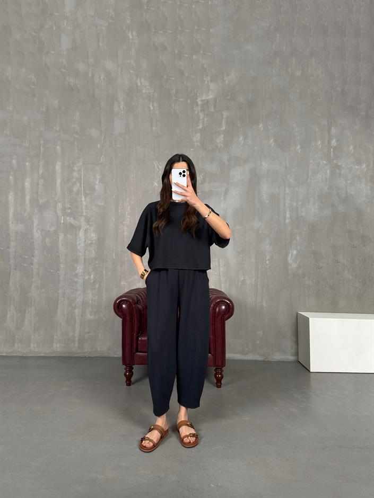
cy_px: 249
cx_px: 187
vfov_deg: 71.6
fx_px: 346
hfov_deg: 56.8
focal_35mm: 24
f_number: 1.78
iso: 125
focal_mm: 6.76
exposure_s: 1/121
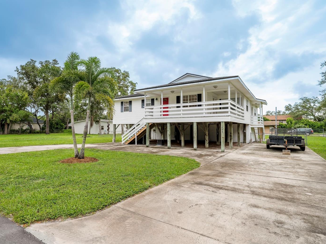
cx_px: 153
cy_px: 121
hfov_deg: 80.1
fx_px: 194
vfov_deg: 64.5
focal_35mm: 21
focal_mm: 18.5
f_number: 8
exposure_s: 1/100
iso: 250
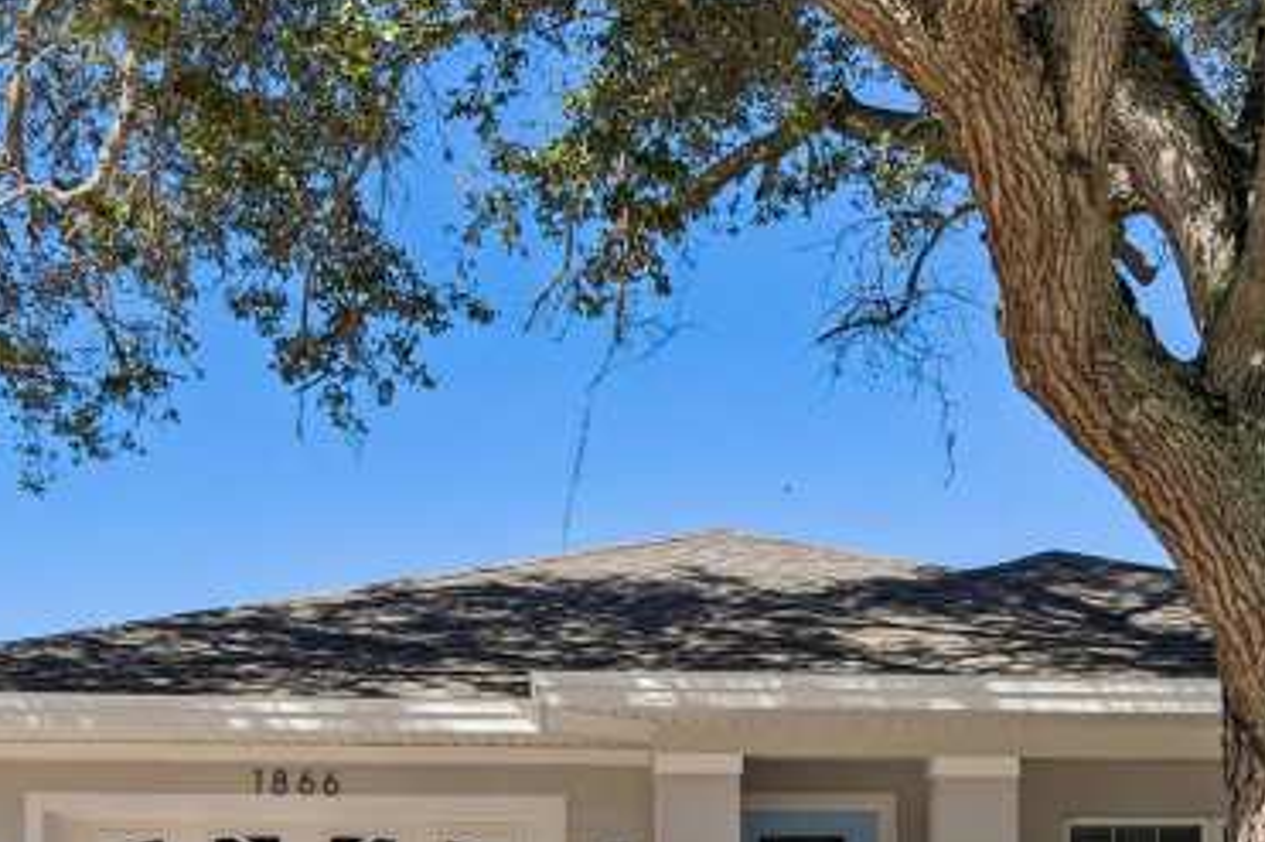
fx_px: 1967
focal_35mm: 56
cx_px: 726
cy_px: 864
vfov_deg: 23.1
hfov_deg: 35.6
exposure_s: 1/1250
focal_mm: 26
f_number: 8
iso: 400
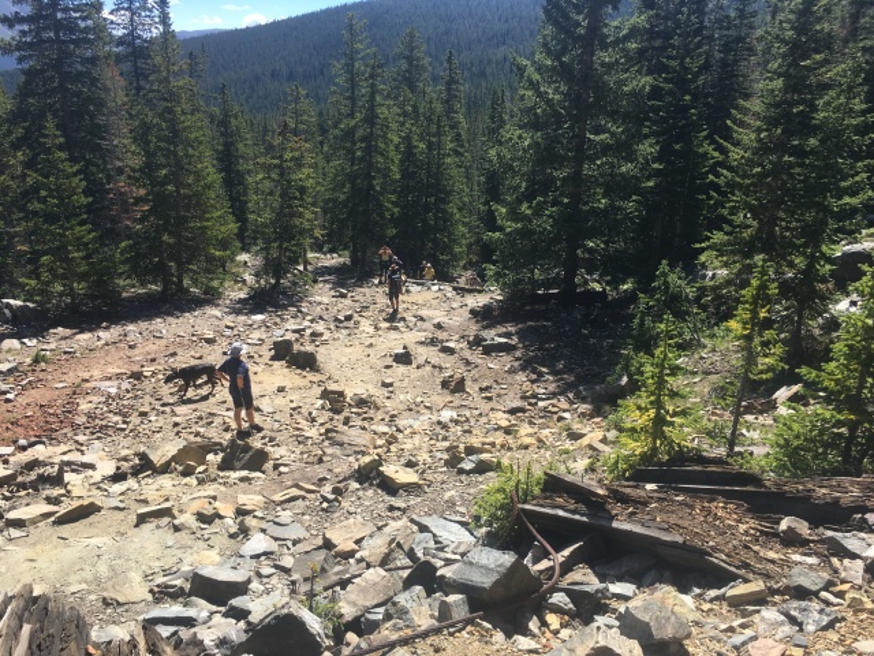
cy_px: 328
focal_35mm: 29
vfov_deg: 48.2
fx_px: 732
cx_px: 437
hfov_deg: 61.7
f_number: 2.2
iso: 25
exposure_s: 1/986
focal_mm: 4.15
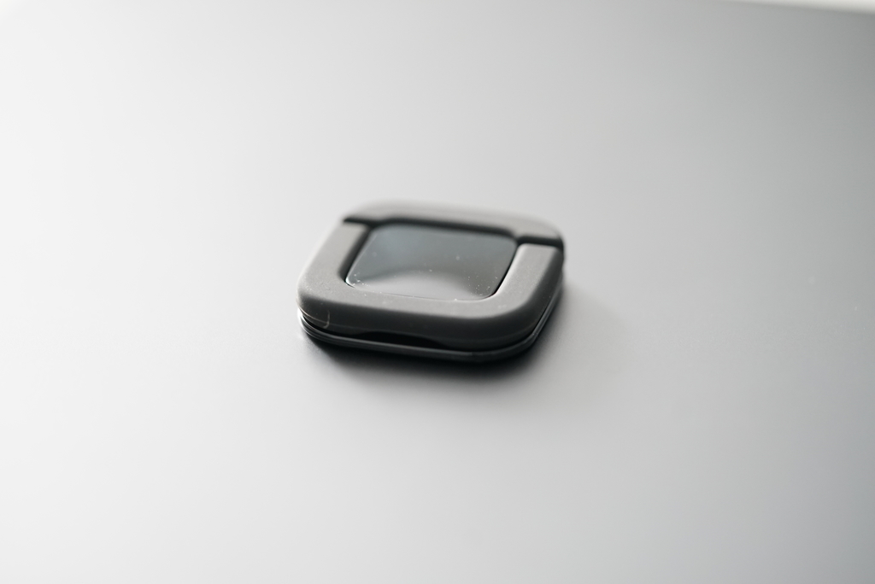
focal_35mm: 90
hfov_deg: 22.6
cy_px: 292
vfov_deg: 15.2
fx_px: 2189
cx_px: 438
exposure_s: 1/50
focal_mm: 90
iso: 2000
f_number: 2.8
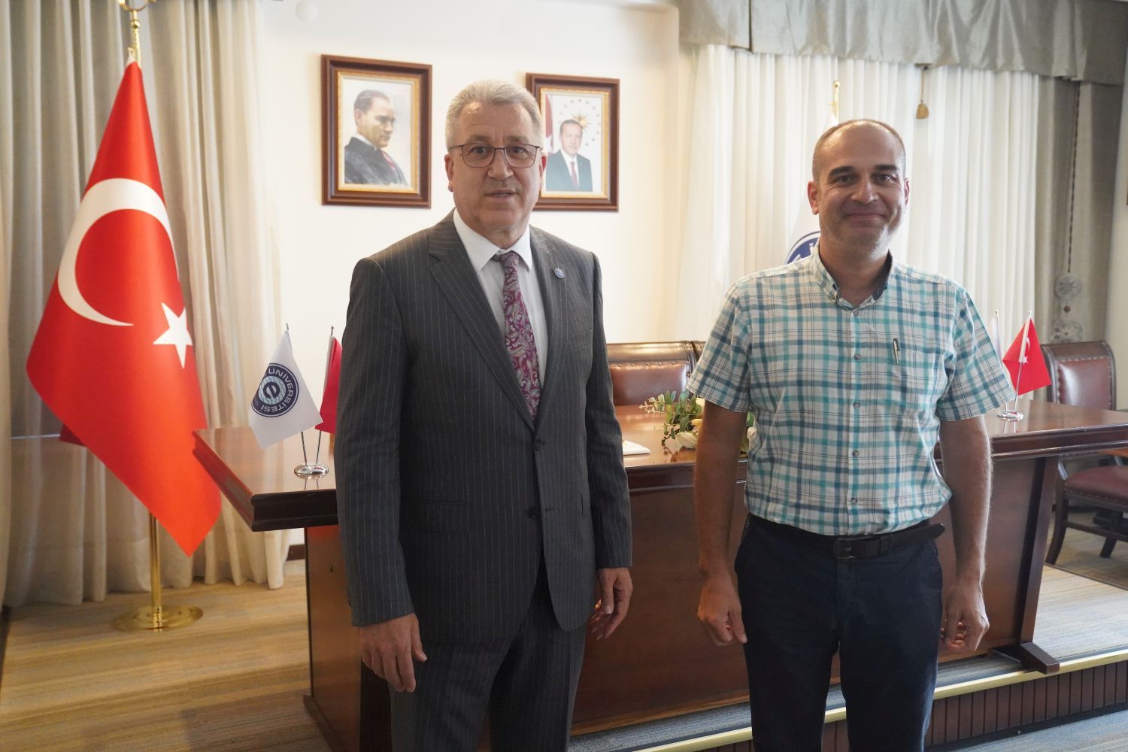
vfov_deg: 38.9
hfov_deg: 55.8
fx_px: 1065
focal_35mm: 34
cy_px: 376
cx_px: 564
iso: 10000
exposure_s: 1/320
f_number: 3.5
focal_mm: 34
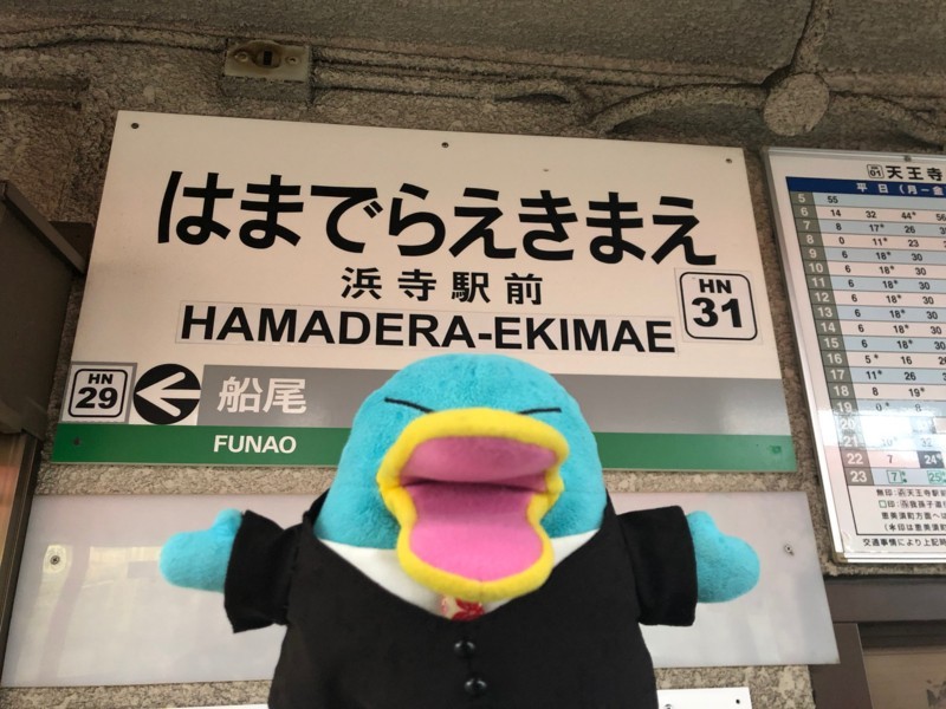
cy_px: 354
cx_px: 473
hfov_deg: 63.4
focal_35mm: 28
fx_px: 765
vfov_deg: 49.7
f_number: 1.8
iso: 100
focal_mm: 3.99
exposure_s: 1/15
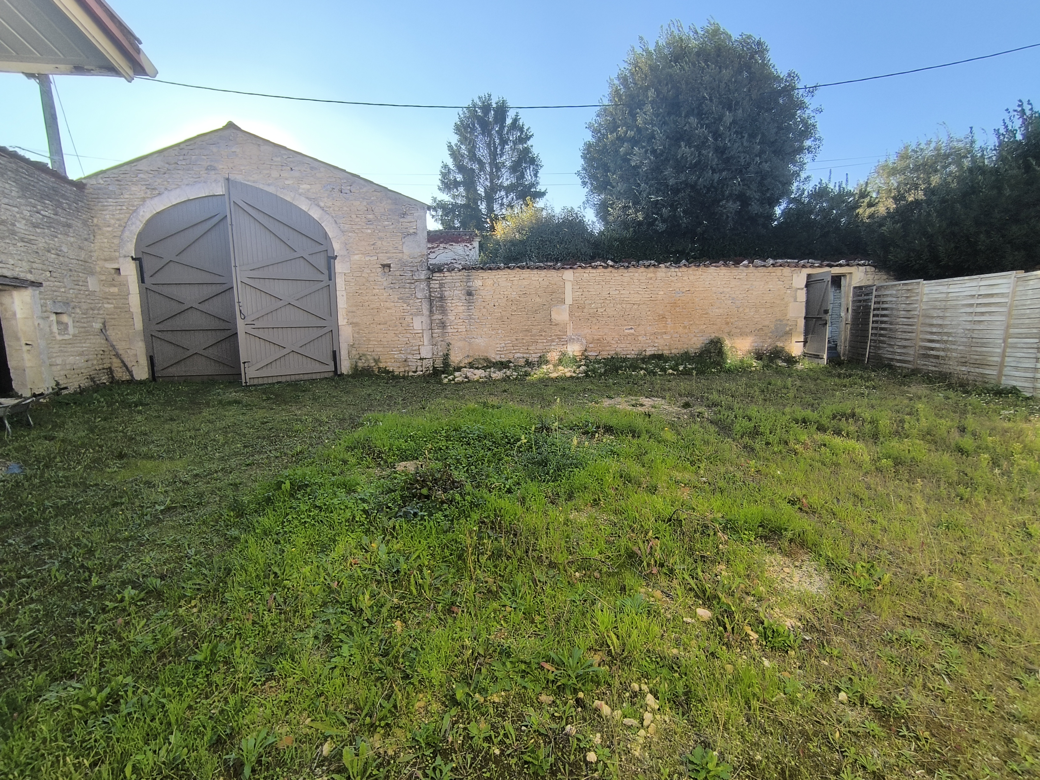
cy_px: 390
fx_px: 481
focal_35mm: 16
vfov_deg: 78.1
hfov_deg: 94.5
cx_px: 520
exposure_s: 1/663
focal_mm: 1.65
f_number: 2.2
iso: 50
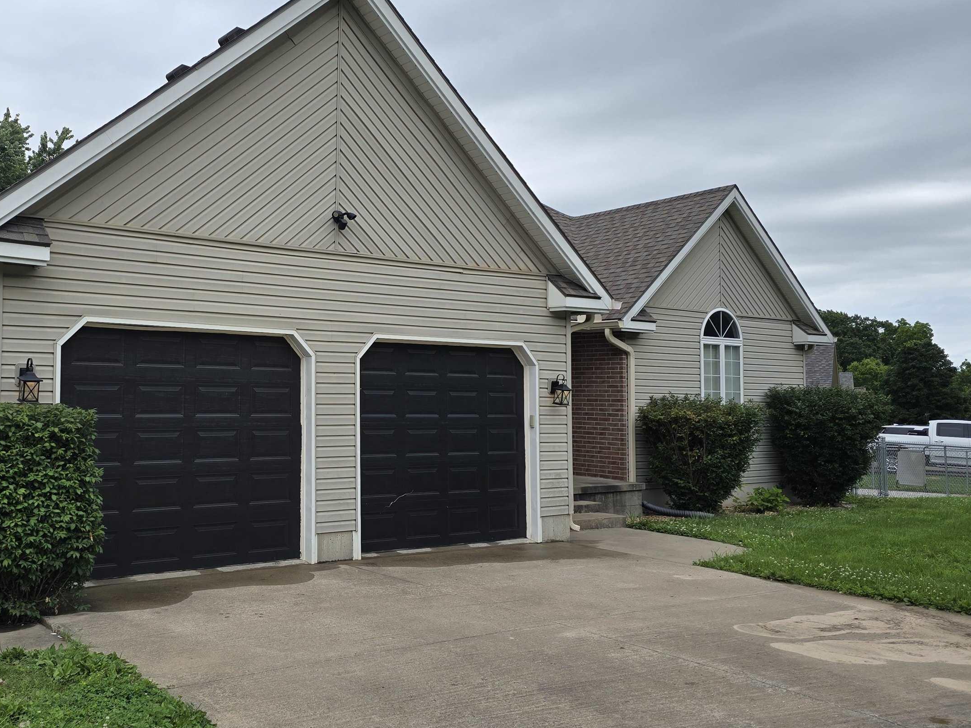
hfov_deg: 54.0
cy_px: 347
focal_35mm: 33
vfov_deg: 42.9
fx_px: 926
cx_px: 307
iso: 12
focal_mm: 6.3
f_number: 1.7
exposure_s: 1/481
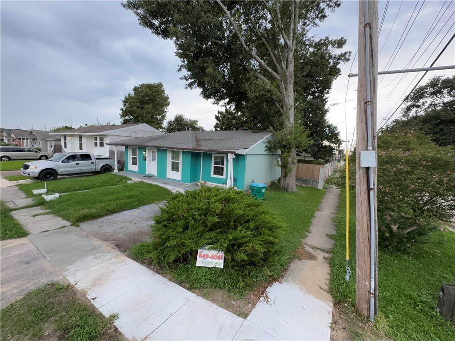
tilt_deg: -6.4
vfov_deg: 85.7
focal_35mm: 14
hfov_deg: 102.1
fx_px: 184
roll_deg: -2.3
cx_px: 228
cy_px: 170
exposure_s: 1/120
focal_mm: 2.22
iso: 40
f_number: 2.2
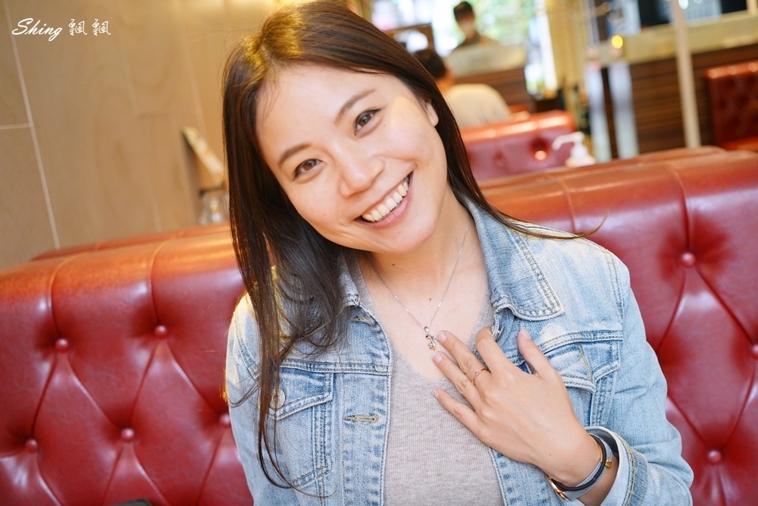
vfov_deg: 30.5
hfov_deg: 44.5
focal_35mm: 44
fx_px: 927
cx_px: 379
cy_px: 253
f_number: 4
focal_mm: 44
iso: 1600
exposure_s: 1/40
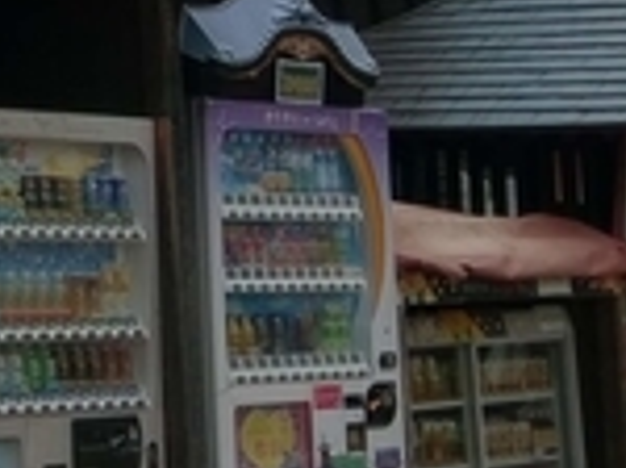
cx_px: -317
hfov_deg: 13.4
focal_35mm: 139
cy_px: -318
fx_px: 2510
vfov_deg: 10.2
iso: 125
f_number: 1.8
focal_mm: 4.58
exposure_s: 1/6000
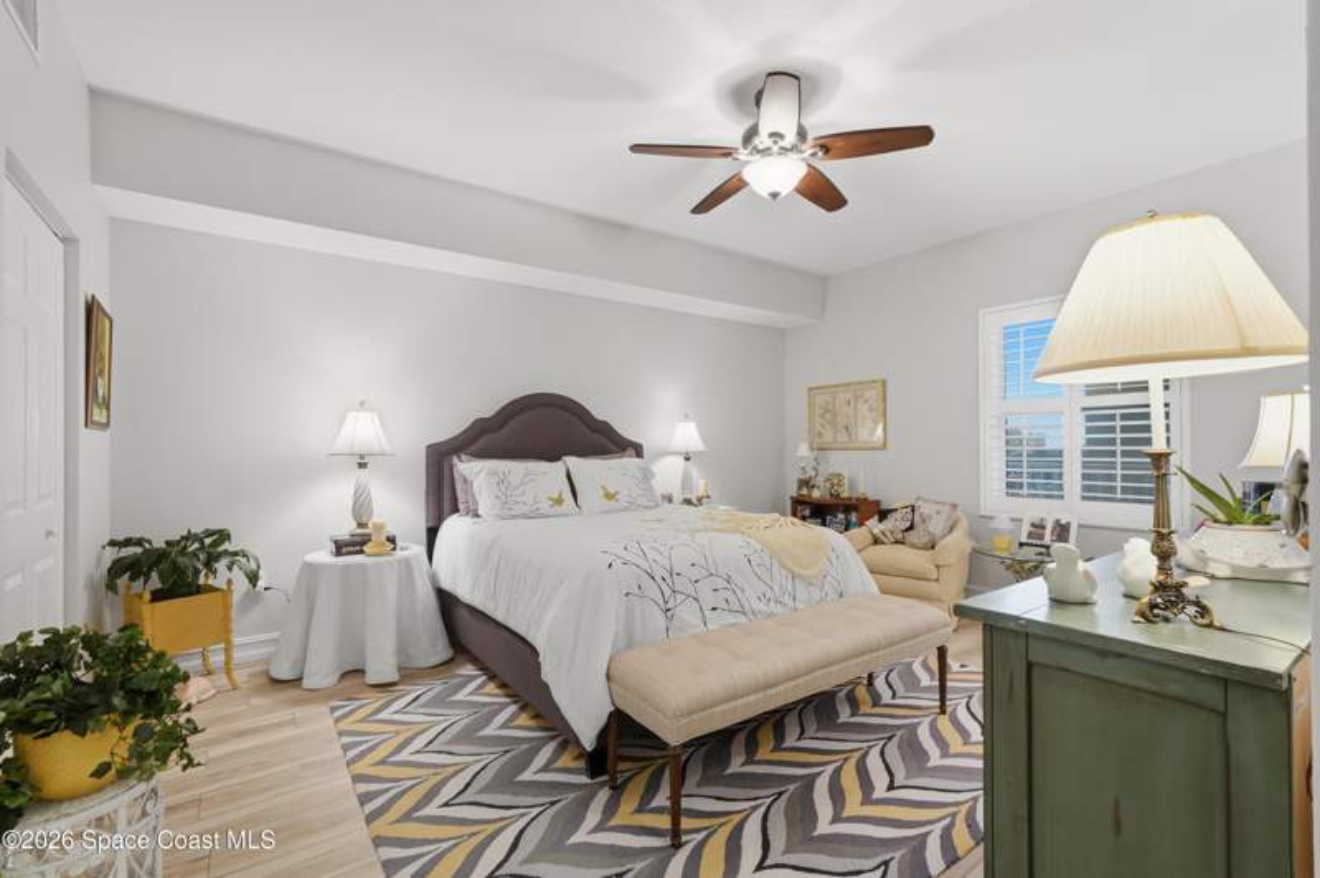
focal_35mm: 16
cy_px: 439
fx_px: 586
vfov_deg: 73.6
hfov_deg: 96.8
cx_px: 660
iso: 3200
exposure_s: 1/1600
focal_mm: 16
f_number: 8
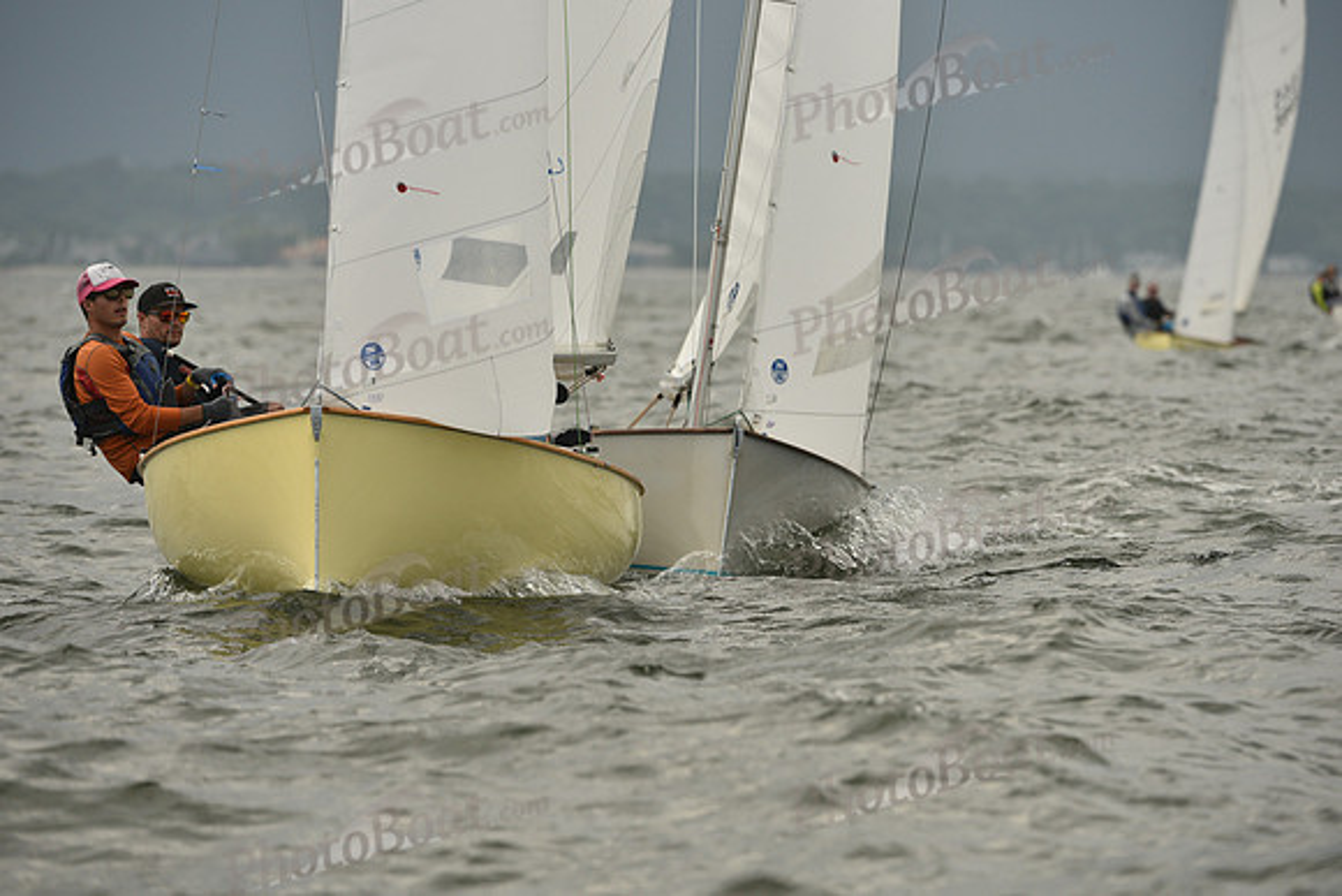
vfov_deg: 4.2
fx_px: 12304
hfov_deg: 6.2
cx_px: 671
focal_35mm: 330
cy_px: 448
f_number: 6.3
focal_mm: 330
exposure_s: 1/1600
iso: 320
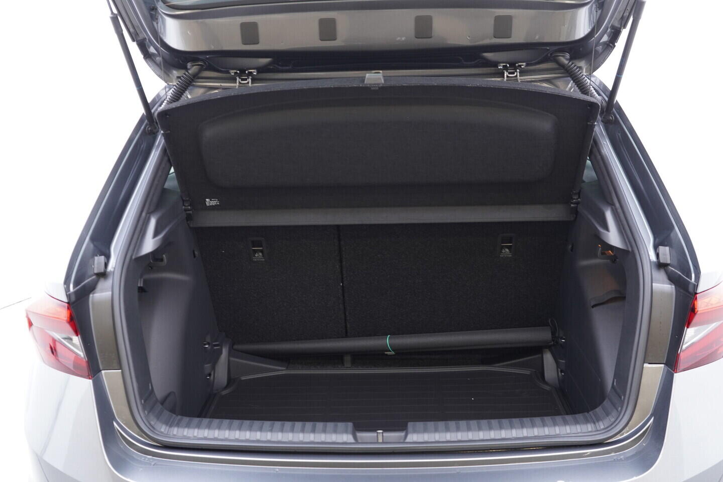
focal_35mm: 36
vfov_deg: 36.9
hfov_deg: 53.1
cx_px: 362
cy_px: 241
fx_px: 723
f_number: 2.8
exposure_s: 1/40
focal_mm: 24
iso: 500
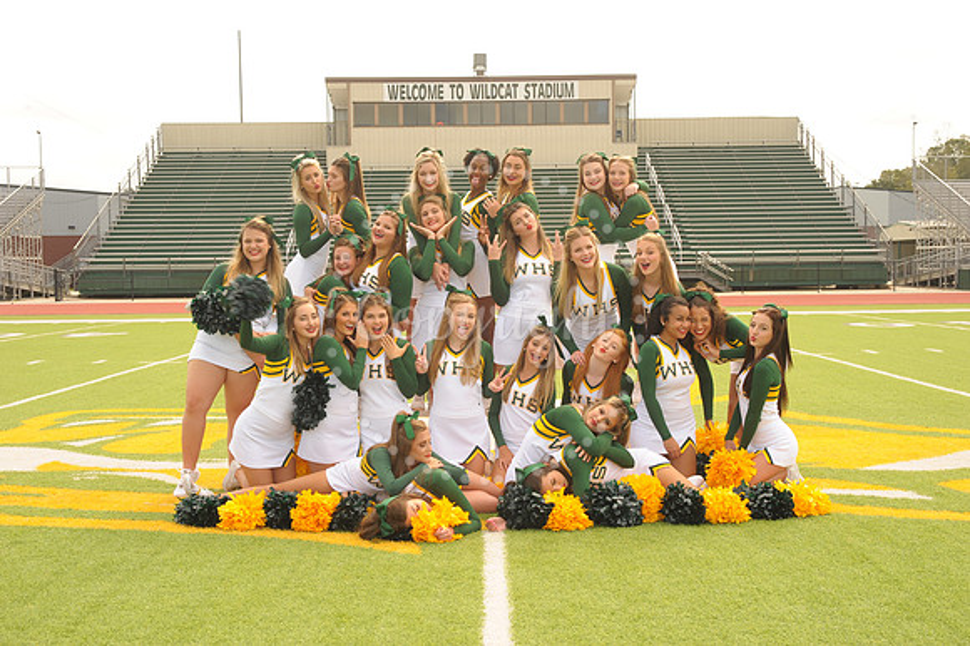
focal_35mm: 50
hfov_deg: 39.6
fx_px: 1346
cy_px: 323
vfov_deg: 27.0
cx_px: 485
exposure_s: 1/100
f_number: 9
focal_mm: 50
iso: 200
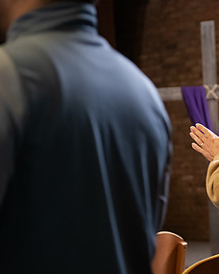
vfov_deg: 14.5
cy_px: 129
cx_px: 228
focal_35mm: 133
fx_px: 1079
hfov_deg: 11.5
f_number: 2.8
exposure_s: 1/160
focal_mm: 70
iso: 3200
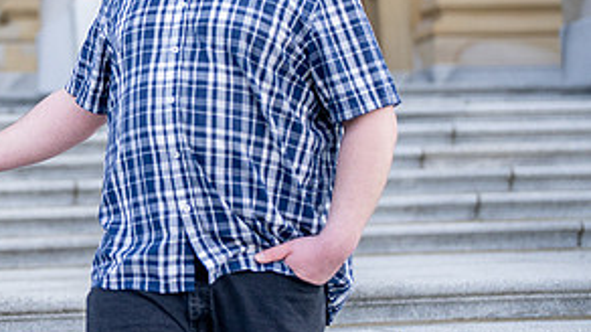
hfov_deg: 20.0
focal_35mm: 104
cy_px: 39
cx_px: 6
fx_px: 1629
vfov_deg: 11.6
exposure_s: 1/6400
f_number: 1.8
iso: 1250
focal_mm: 50
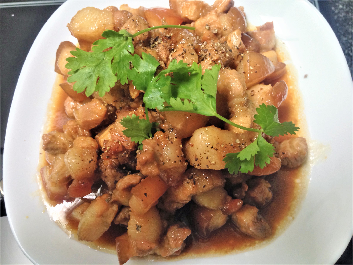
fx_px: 337
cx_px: 176
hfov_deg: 55.4
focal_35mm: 33
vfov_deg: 42.9
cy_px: 132
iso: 100
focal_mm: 4.12
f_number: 2.4
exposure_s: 1/20
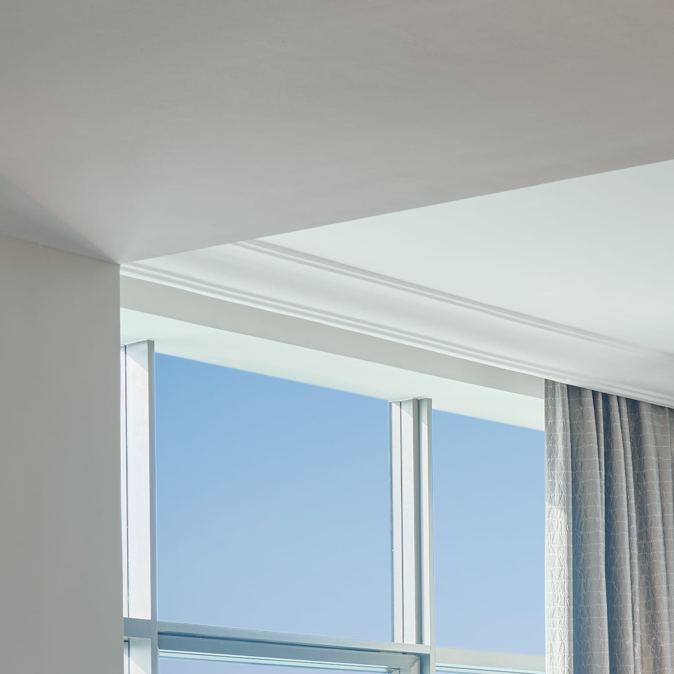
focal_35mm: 117
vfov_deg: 14.5
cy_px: 790
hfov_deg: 14.7
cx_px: 657
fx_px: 2577
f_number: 7.1
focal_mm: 24
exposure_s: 1/5
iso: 100
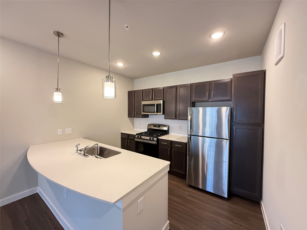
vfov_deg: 85.7
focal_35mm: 14
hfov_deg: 102.1
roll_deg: -0.7
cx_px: 154
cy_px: 115
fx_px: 124
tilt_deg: -0.7
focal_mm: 2.22
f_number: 2.2
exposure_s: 1/60
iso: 500
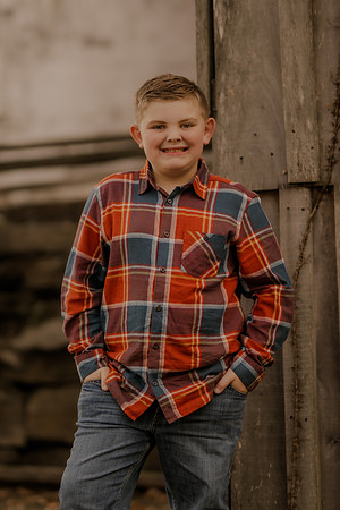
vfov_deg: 16.1
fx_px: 1799
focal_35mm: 127
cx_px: 170
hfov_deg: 10.8
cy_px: 255
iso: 200
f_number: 1.4
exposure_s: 1/320
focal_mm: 85
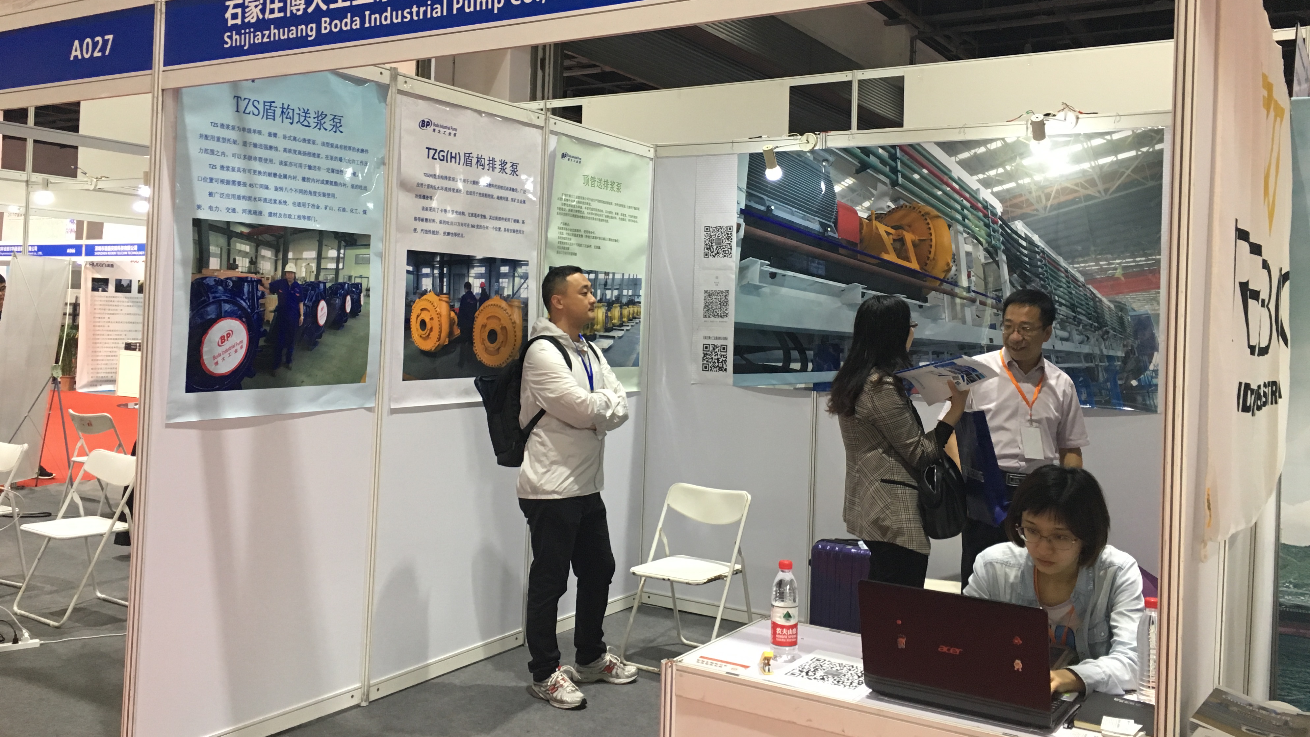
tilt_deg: +1.9
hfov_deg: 61.0
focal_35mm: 32
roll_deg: -2.6
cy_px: 299
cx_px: 648
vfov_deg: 36.6
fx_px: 1112
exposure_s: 1/33
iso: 160
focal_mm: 4.15
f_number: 2.2
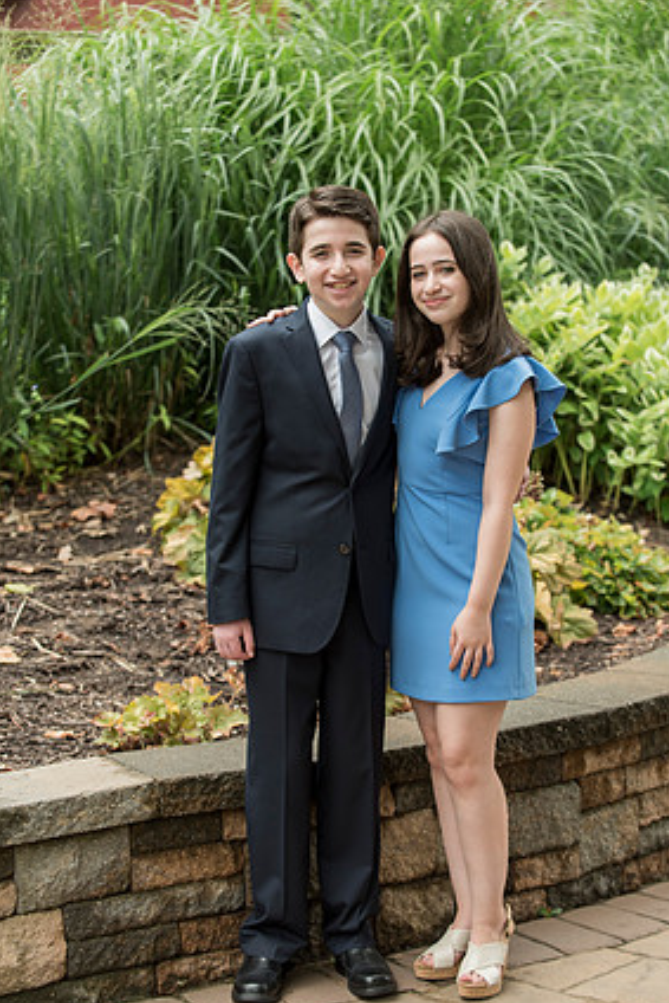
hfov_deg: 15.7
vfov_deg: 23.4
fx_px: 2423
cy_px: 525
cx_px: 348
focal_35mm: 87
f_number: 3.5
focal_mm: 82
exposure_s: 1/400
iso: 400
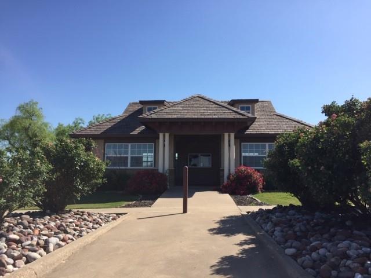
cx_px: 186
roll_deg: +0.0
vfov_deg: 48.2
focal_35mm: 29
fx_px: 311
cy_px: 139
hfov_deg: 61.7
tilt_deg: +5.6
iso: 32
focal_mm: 4.15
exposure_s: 1/1412
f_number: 2.2
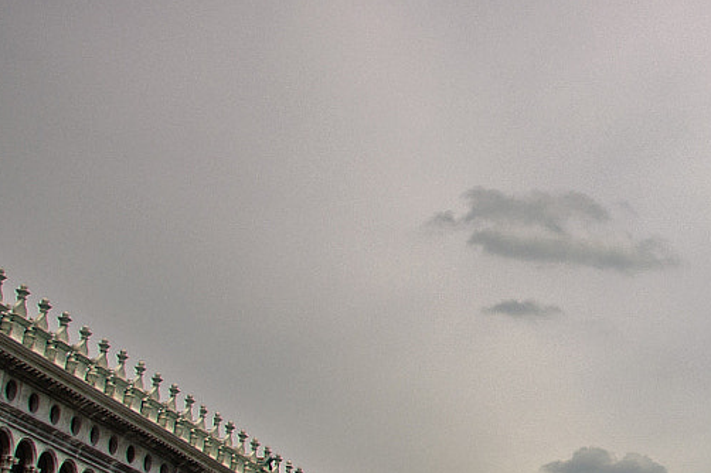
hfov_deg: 20.8
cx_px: 1011
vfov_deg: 15.8
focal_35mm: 86
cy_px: 292
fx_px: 1697
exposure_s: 1/500
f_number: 9
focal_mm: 18
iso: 200
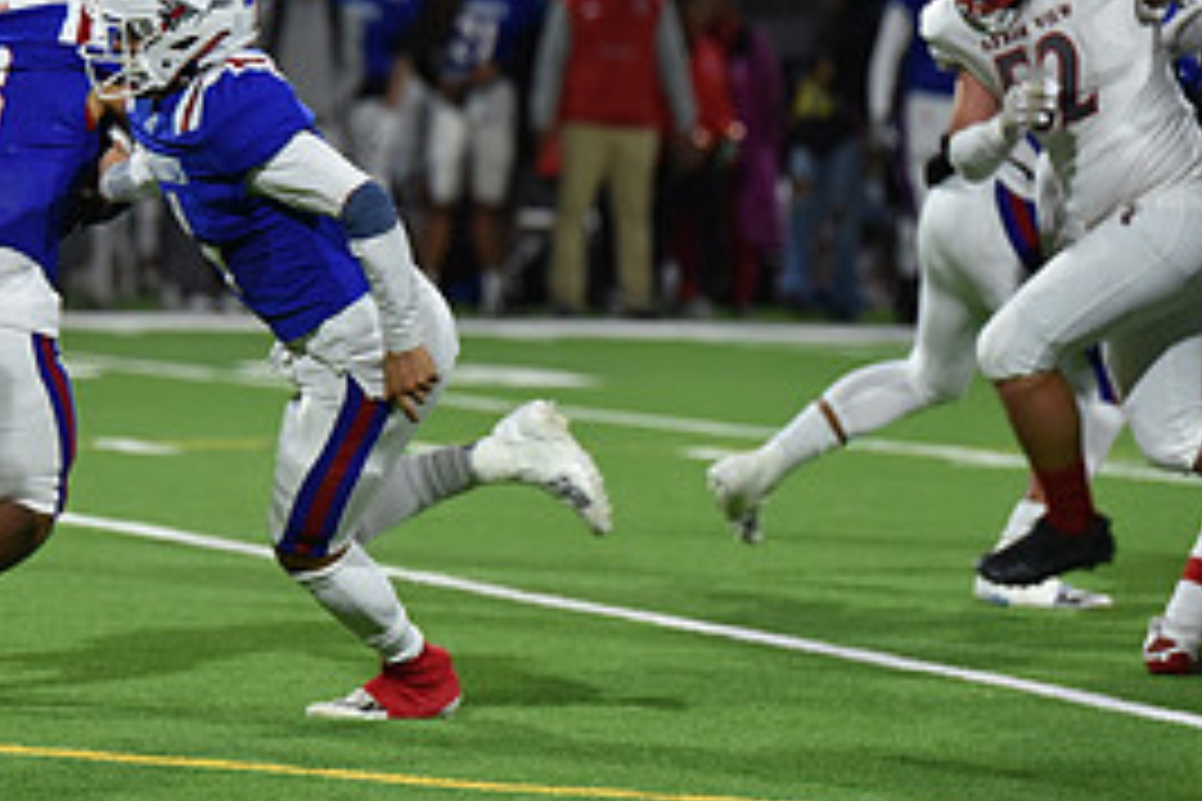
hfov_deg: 5.3
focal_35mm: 391
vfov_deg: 3.5
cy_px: 137
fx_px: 13054
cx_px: 396
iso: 2200
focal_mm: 180
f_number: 2.8
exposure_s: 1/640
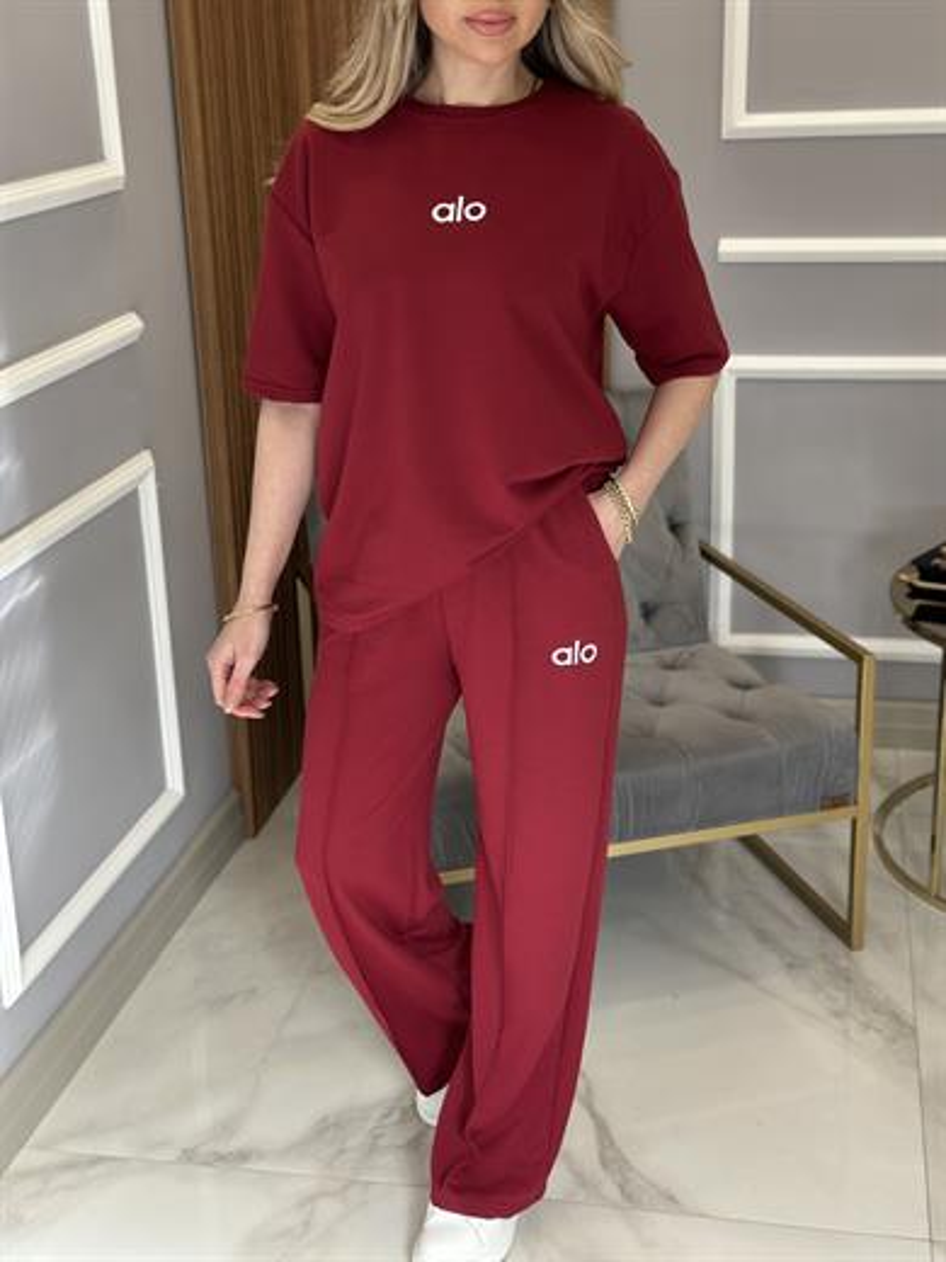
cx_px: 473
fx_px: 1749
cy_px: 631
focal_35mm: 48
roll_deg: +1.3
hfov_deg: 30.3
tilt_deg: -20.1
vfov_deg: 39.7
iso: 100
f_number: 1.78
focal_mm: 6.86
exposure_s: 1/171
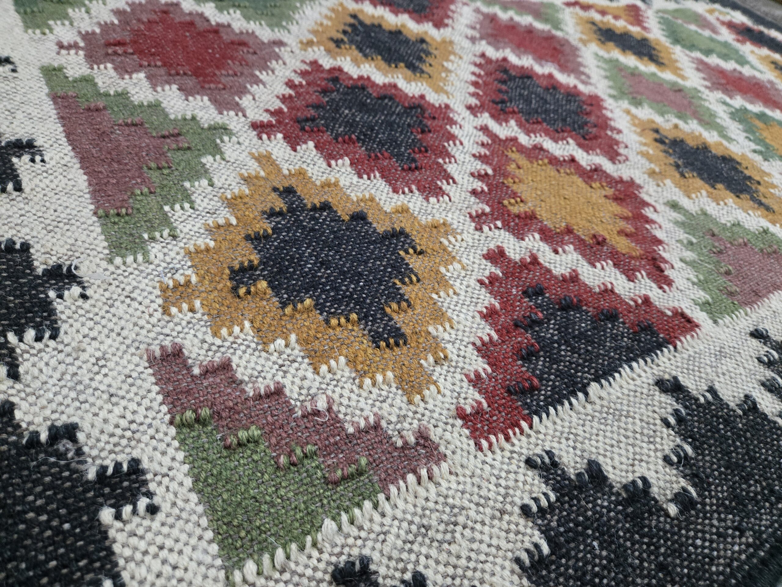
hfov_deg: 73.9
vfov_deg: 58.9
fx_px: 520
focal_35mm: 23
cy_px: 294
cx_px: 391
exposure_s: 1/100
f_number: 1.8
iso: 1000
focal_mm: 5.4
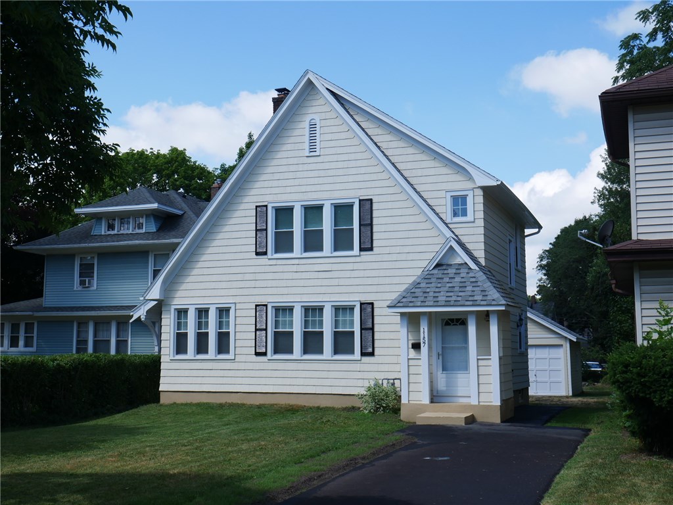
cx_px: 336
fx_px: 894
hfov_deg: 41.2
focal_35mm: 46
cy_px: 252
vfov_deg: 31.5
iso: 200
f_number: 9
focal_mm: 23
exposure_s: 1/250
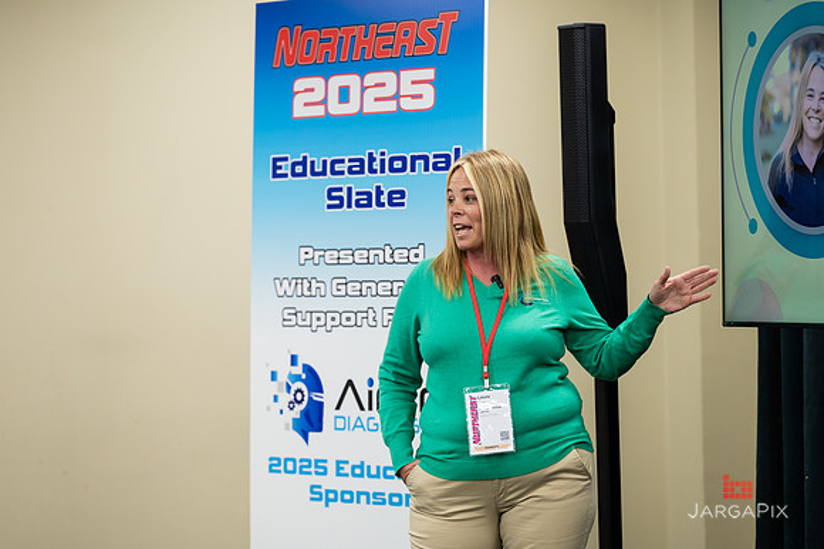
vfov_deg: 9.8
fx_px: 3205
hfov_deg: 14.7
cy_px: 266
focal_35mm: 140
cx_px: 404
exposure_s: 1/200
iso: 1000
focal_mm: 135
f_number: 3.2
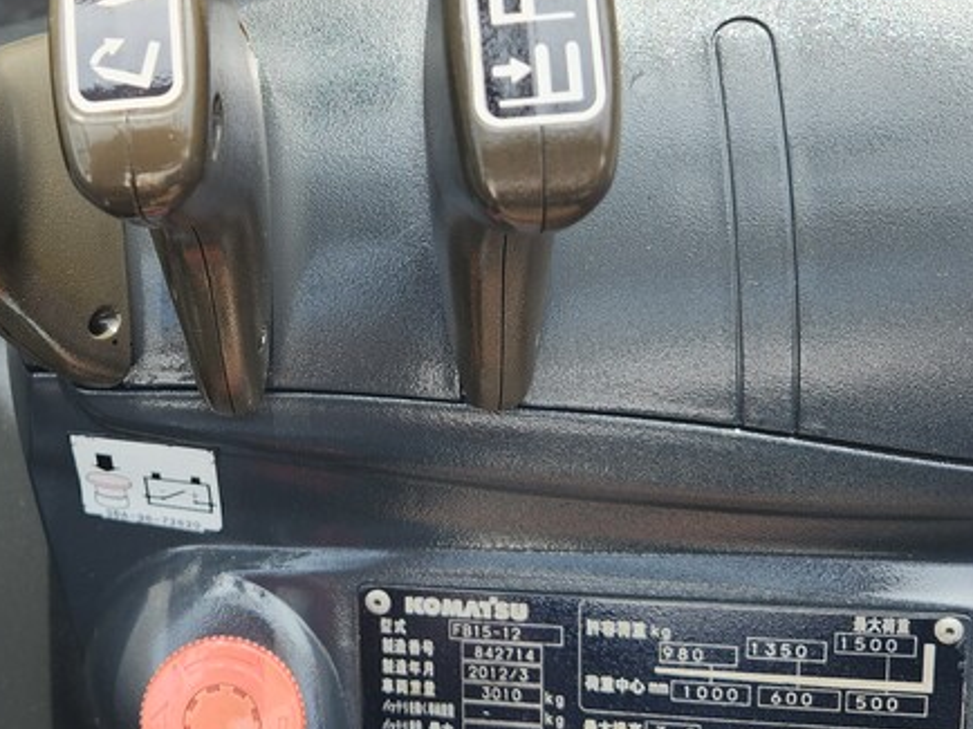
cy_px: 303
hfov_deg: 35.5
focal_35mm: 53
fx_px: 1489
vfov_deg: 27.5
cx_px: 265
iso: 20
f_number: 1.8
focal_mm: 5.4
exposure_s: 1/252
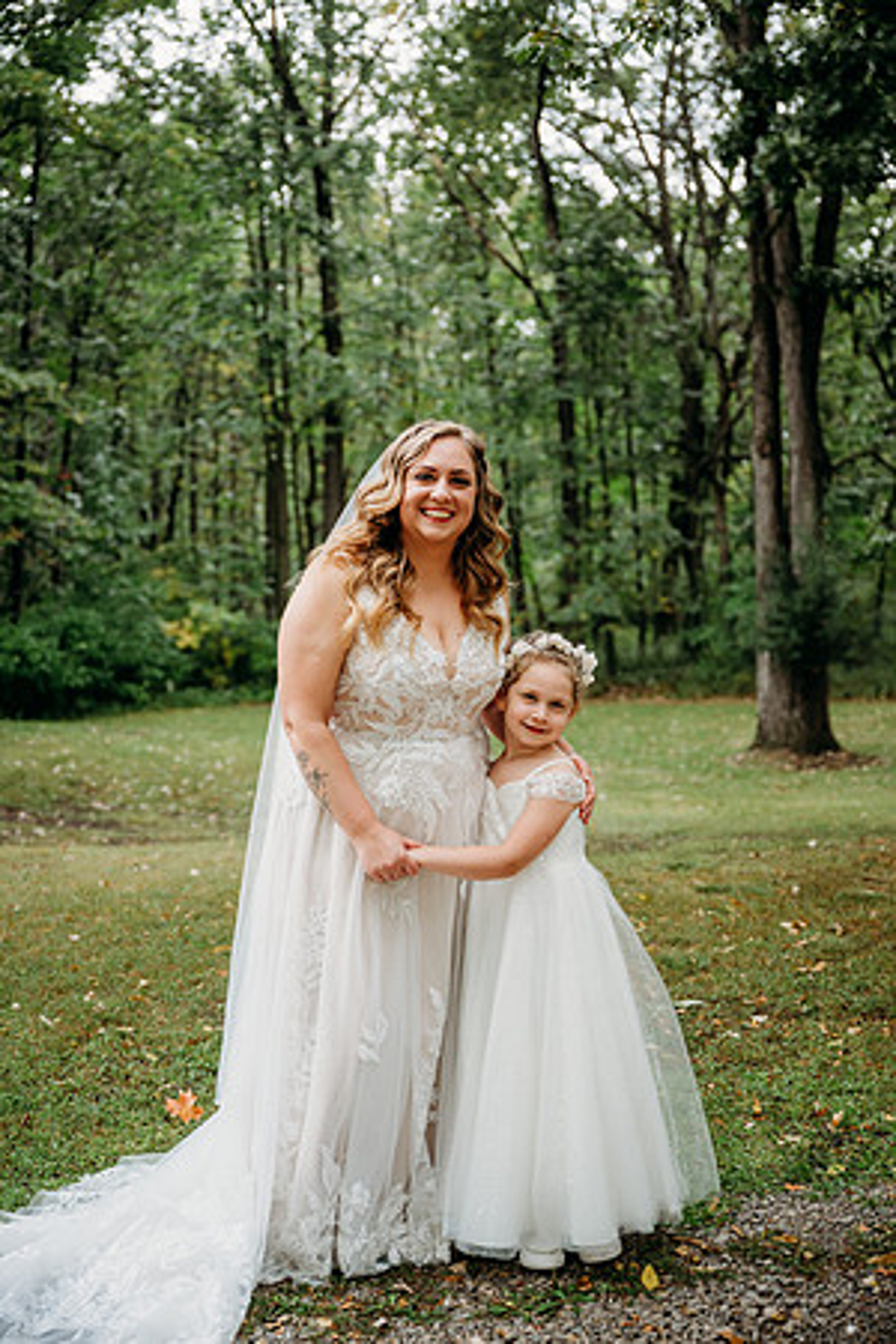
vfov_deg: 44.5
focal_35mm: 44
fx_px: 1643
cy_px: 672
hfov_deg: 30.5
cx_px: 448
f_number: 2.8
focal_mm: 44
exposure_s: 1/400
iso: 200
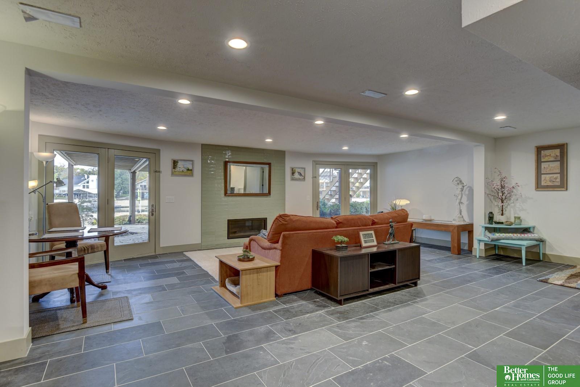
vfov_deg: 64.6
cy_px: 194
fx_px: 306
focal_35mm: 19
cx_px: 290
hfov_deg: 86.9
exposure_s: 1/4
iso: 400
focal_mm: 19
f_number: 8
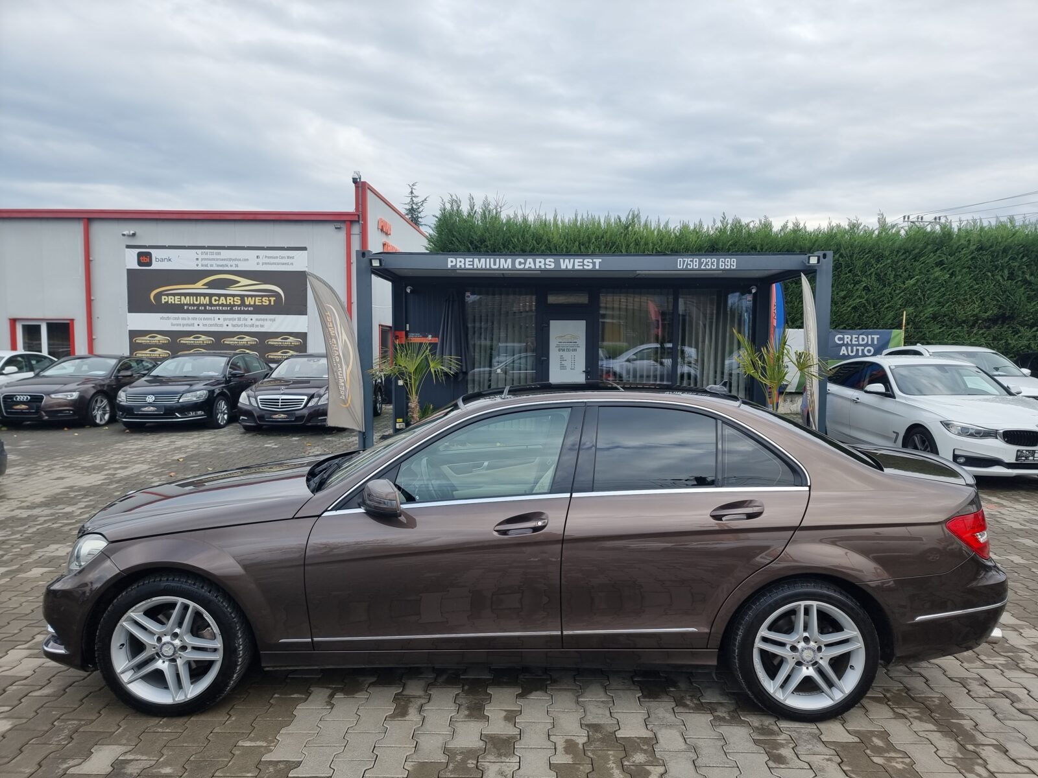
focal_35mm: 24
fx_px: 720
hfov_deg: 71.6
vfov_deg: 56.8
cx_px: 519
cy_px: 389
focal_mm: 6.7
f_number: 1.8
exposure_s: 1/224
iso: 50
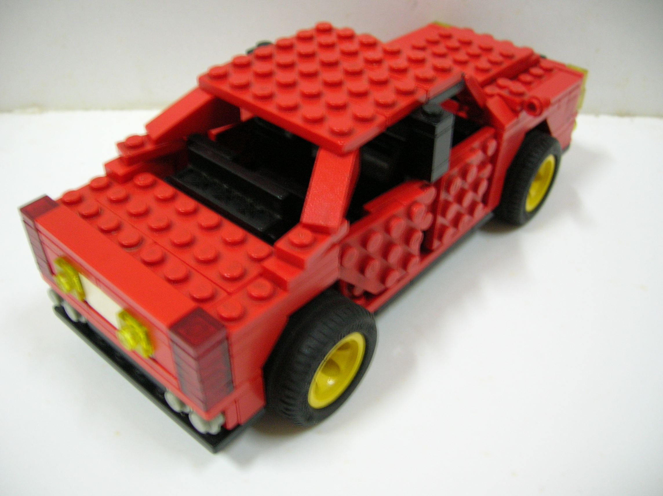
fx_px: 651
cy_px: 248
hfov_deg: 54.0
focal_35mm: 34
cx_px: 332
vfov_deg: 41.7
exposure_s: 1/2.8
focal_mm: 5.7
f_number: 2.9
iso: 100
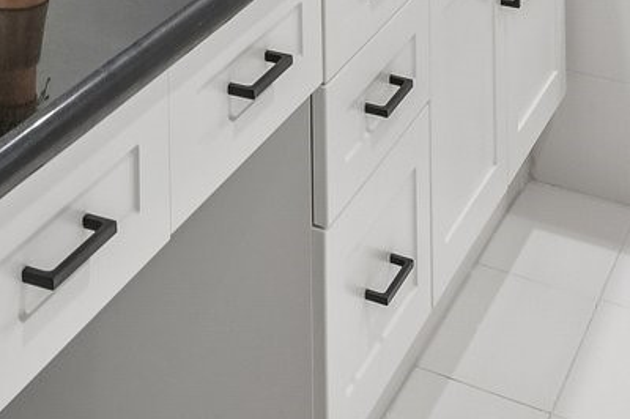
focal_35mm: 85
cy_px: -569
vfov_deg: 12.7
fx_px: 1479
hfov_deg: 22.3
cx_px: -113
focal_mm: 16.5
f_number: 8
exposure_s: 1/20
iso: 400
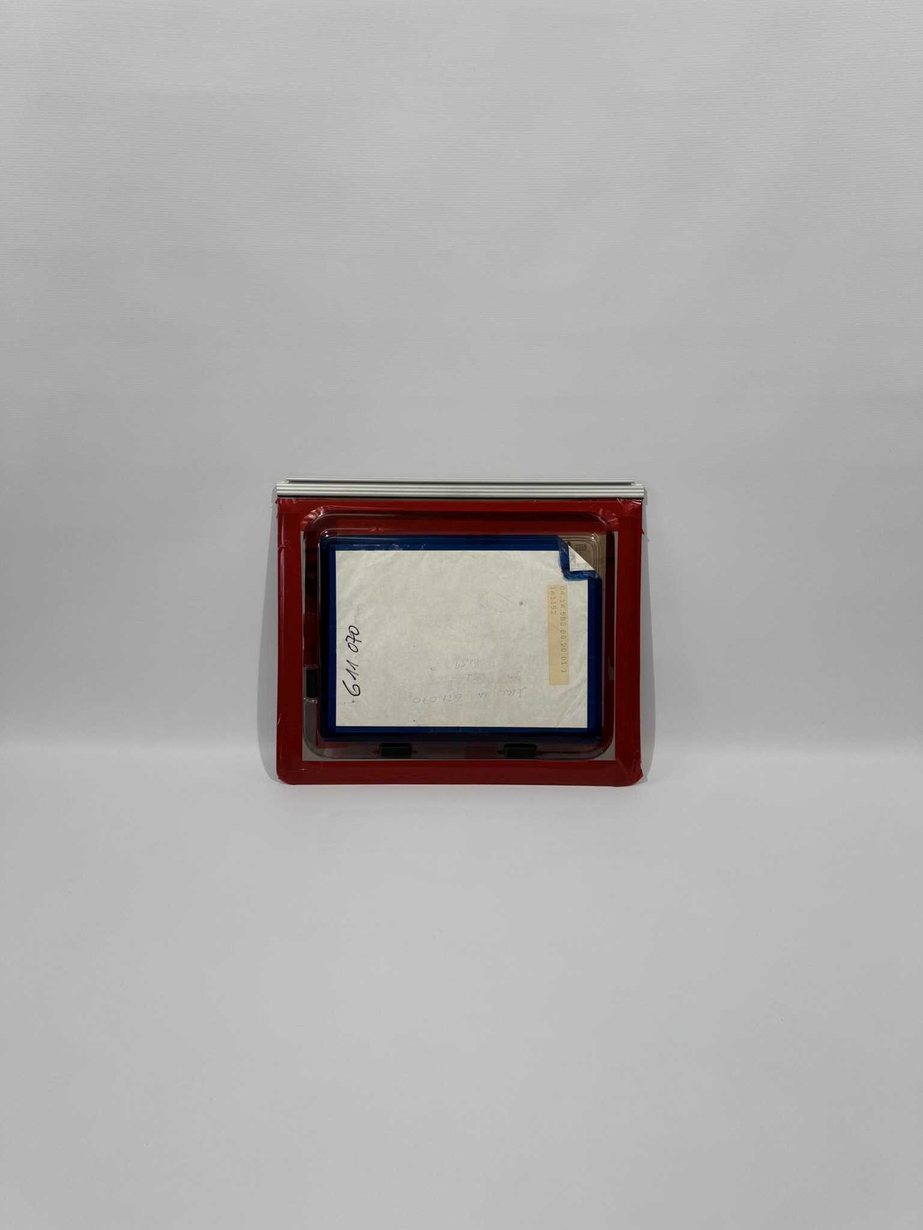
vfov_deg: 71.6
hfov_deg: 56.8
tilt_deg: -15.6
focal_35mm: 24
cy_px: 615
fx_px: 853
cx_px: 462
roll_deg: -1.3
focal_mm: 6.76
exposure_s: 1/433
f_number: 1.78
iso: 80
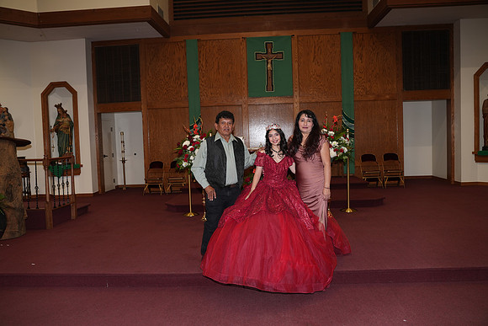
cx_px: 244
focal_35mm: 30
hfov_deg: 61.9
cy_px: 163
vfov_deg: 43.6
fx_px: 407
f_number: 4.5
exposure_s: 1/60
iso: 320
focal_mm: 30
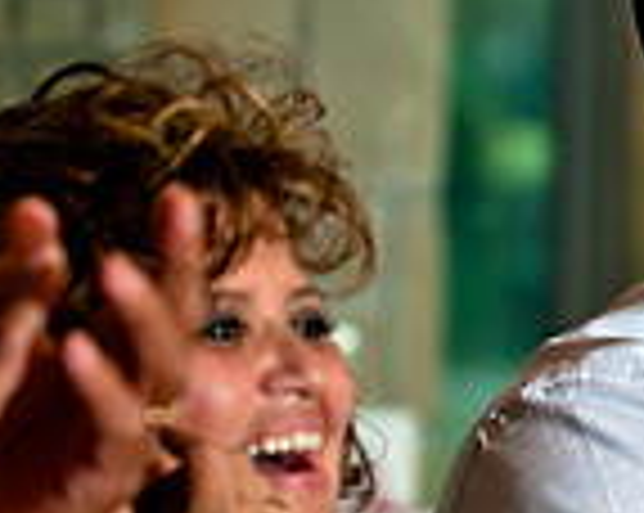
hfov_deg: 4.2
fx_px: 8699
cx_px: 977
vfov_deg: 3.4
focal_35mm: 457
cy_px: 457
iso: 400
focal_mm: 80
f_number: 2.8
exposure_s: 1/125
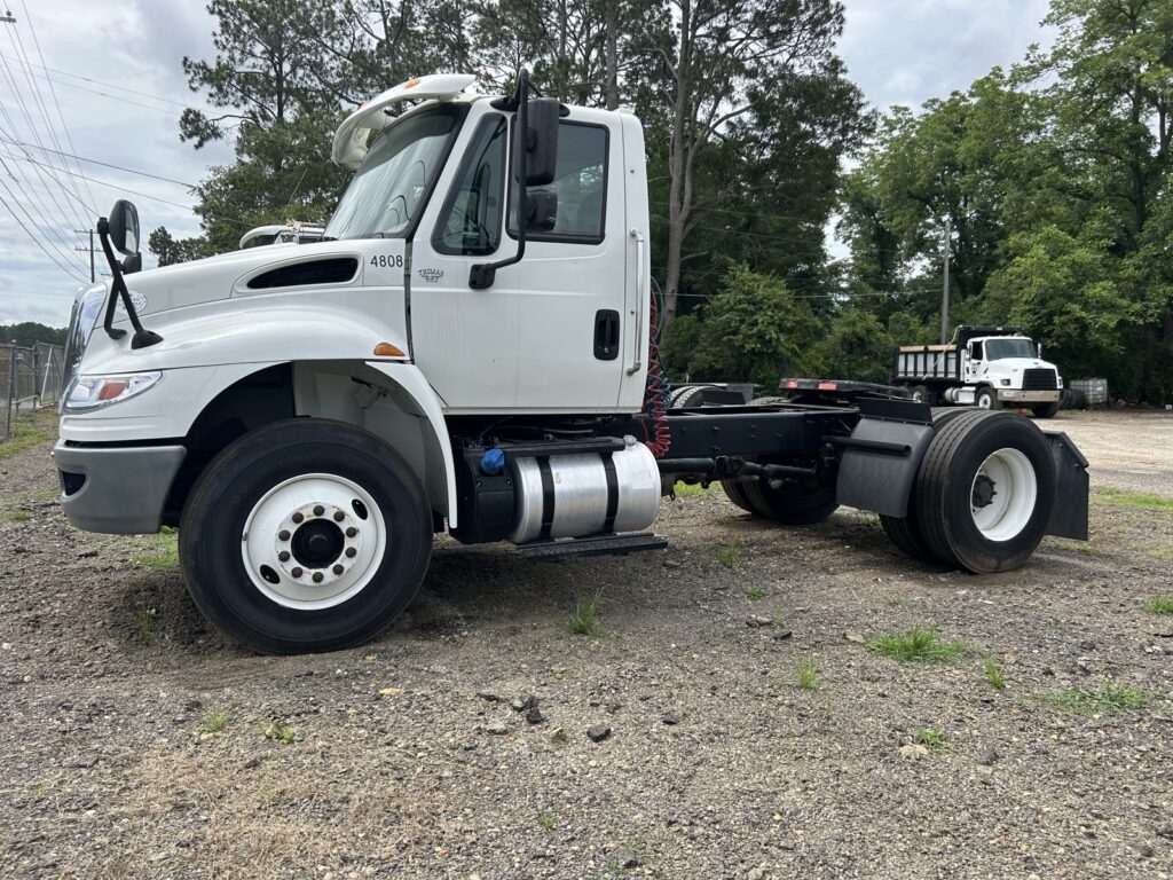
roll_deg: -1.5
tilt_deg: -5.0
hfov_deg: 67.3
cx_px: 586
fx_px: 881
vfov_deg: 53.1
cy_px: 440
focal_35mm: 26
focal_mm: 5.7
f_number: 1.5
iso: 50
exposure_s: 1/2632
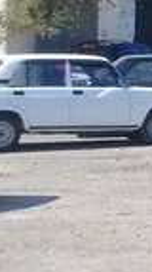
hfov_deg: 7.0
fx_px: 1122
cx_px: 439
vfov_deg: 13.8
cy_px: 73
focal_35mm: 156
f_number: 2.2
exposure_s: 1/858
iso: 50
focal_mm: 3.3
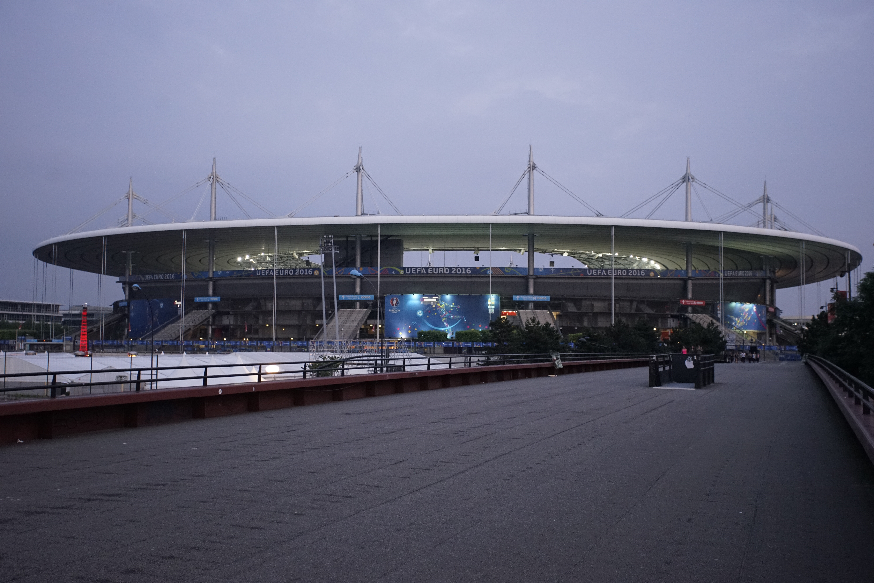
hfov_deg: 48.5
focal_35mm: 40
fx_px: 971
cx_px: 437
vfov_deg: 33.4
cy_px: 292
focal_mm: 40
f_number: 4
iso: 3200
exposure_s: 1/125
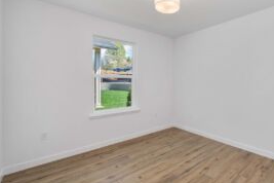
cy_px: 86
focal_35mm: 18
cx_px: 182
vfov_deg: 67.3
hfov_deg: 87.0
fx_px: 137
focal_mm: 12
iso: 1000
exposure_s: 1/30
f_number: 7.1
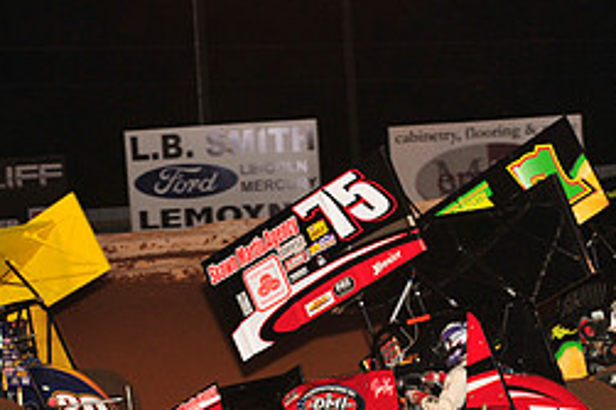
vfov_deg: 6.4
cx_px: 304
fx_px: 3642
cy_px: 336
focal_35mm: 213
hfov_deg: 9.7
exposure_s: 1/320
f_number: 6.3
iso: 1000
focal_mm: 92
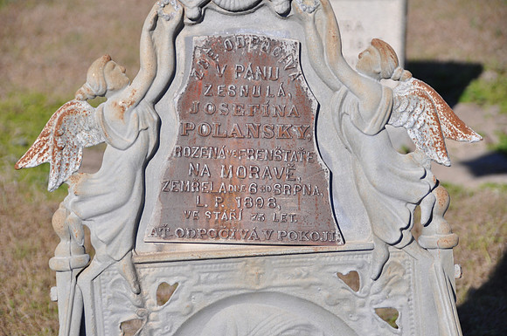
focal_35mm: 153
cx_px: 254
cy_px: 168
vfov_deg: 8.9
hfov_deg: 13.4
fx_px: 2152
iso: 200
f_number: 6.3
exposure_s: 1/640
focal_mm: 102
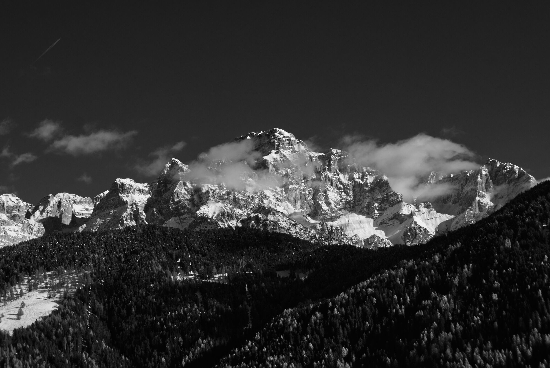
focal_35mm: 82
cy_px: 184
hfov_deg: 24.6
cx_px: 275
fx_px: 1261
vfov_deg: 16.6
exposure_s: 1/400
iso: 100
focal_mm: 55
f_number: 9
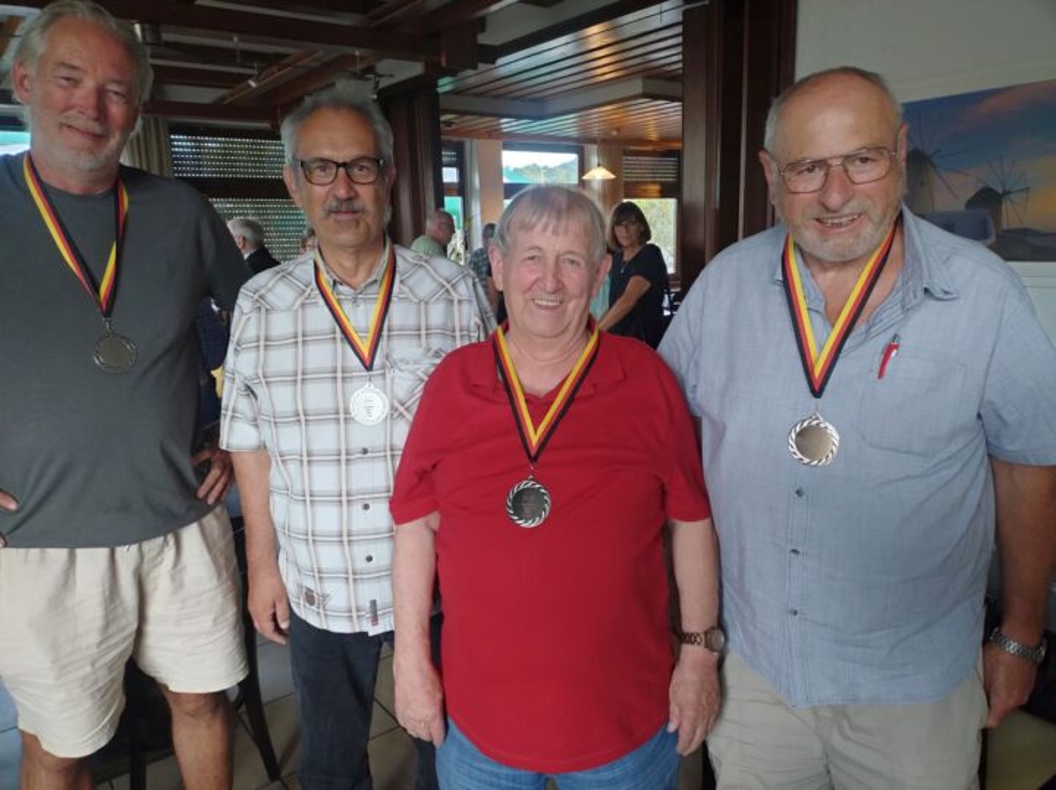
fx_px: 762
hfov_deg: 69.4
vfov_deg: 54.8
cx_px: 528
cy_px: 395
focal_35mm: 25
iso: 1431
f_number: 1.7
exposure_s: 1/33.3
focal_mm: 4.71
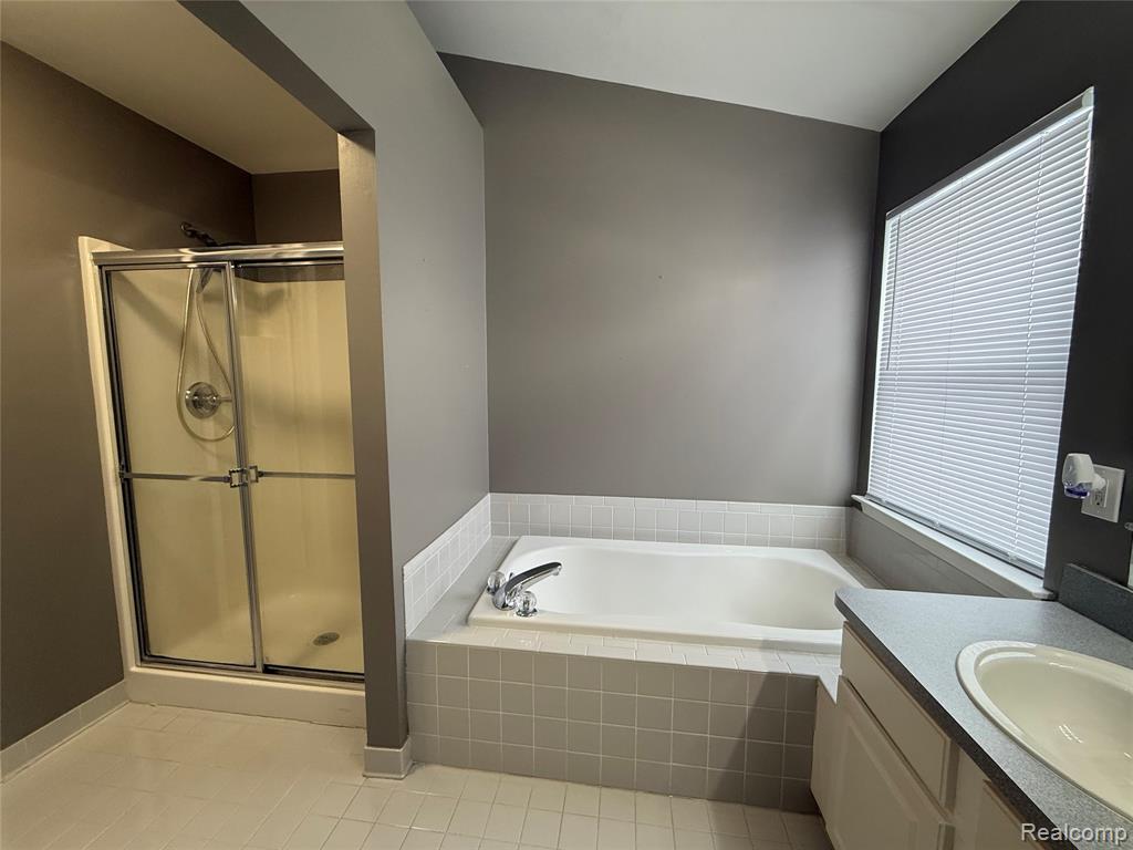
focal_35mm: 14
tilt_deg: -6.3
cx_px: 566
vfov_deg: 85.7
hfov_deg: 102.1
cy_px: 425
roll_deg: +0.2
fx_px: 458
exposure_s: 1/120
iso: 200
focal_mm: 2.22
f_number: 2.2
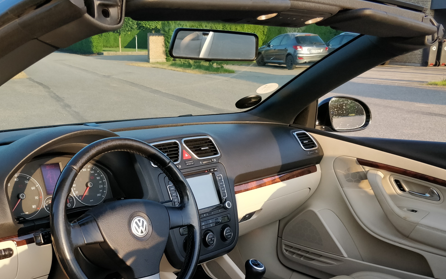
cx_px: 158
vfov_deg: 33.8
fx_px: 450
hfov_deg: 52.0
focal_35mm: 37
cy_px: 209
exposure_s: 1/467
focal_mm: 4.1
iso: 250
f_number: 1.7
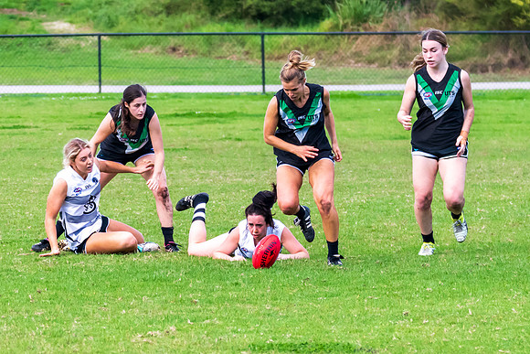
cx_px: 259
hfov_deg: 4.7
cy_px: 221
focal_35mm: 440
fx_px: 6477
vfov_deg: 3.1
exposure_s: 1/1250
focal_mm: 160
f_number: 5
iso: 800
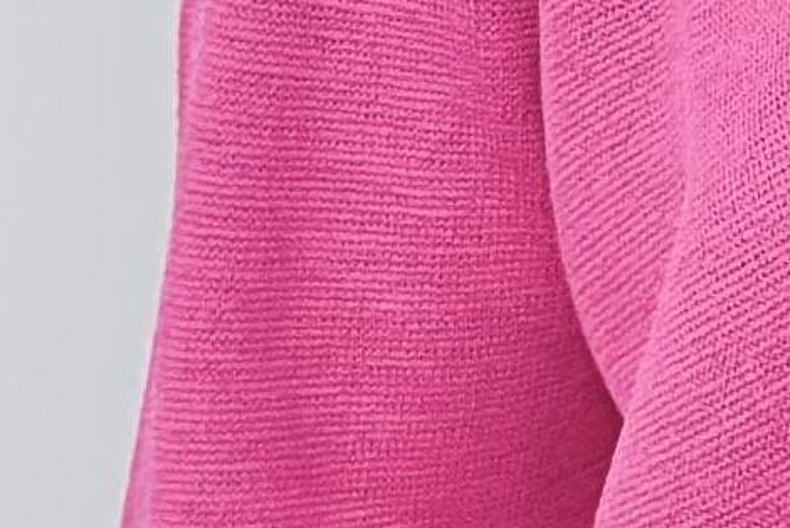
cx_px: 1646
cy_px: -121
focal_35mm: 428
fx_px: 9398
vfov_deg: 3.2
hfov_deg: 4.7
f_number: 1.78
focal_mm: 6.86
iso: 100
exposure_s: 1/100
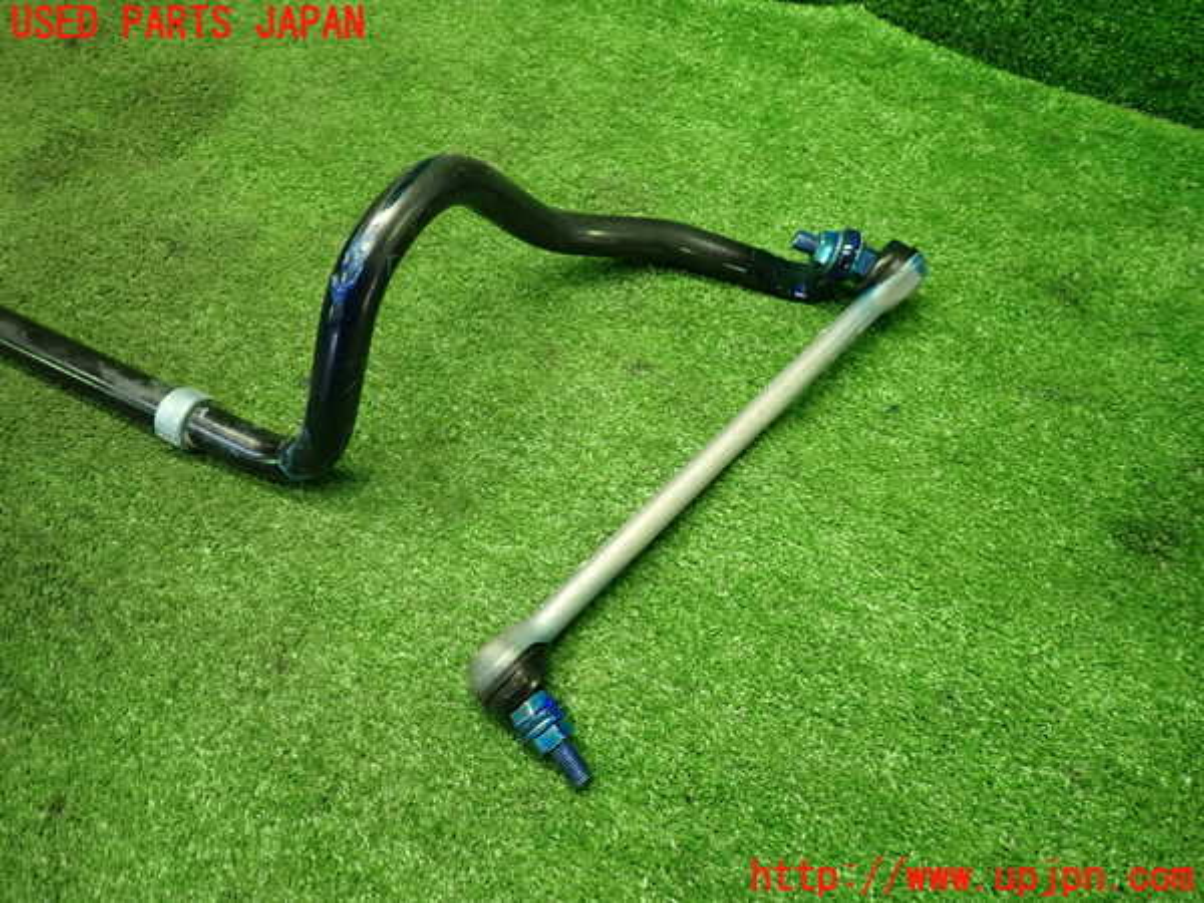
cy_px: 452
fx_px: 870
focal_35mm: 25
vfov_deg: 54.9
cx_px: 602
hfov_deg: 69.4
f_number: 2
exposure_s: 1/30
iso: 200
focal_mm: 4.5
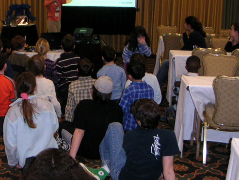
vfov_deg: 24.4
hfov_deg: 31.8
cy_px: 74
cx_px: 71
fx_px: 414
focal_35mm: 60
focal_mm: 5.7
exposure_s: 1/45
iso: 160
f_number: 2.8
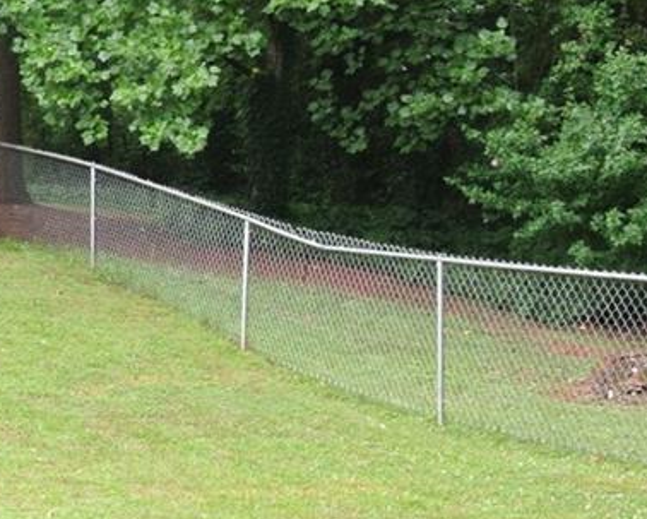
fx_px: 1801
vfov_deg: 16.4
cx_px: -108
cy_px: 324
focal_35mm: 94
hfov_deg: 19.3
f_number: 10
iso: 400
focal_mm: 14
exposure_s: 1/60
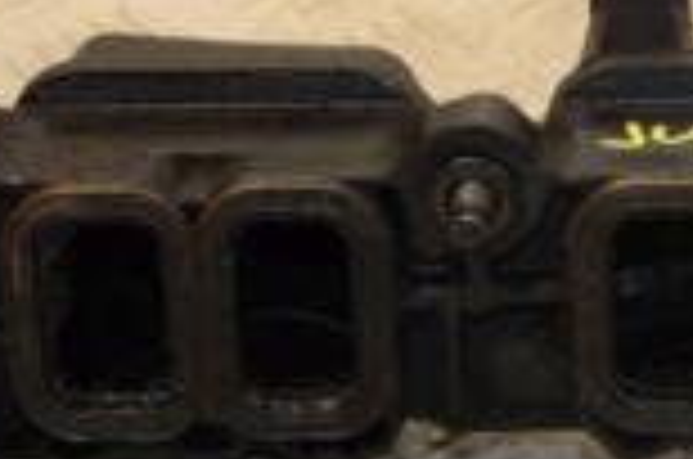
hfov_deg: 9.9
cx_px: 778
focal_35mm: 205
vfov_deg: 6.7
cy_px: 158
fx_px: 3937
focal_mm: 35
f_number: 5
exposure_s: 1/200
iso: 800
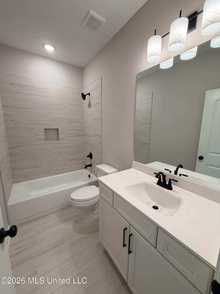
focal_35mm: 14
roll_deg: -0.4
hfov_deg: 85.7
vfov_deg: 102.1
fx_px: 119
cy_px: 147
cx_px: 110
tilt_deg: -9.8
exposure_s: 1/120
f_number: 2.2
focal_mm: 2.22
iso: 160
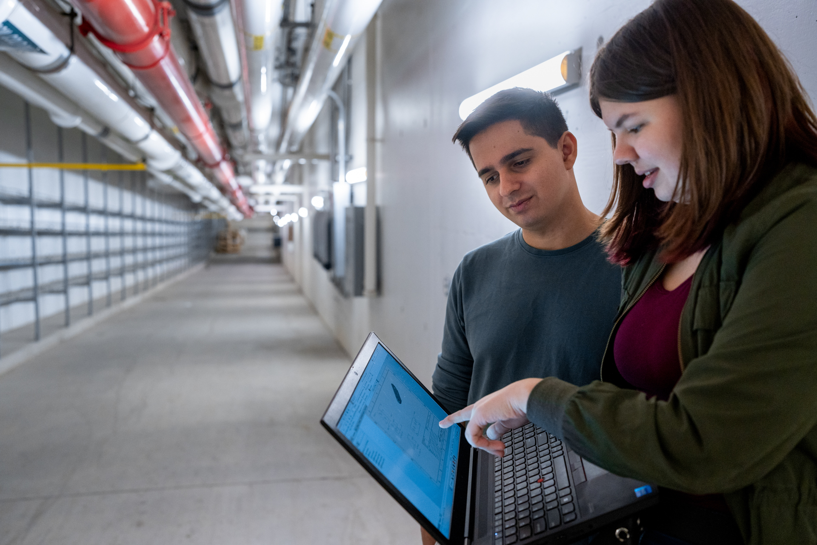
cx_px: 408
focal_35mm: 35
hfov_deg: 54.4
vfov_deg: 37.9
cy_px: 272
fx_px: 794
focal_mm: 35
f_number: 3.2
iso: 1600
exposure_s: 1/125
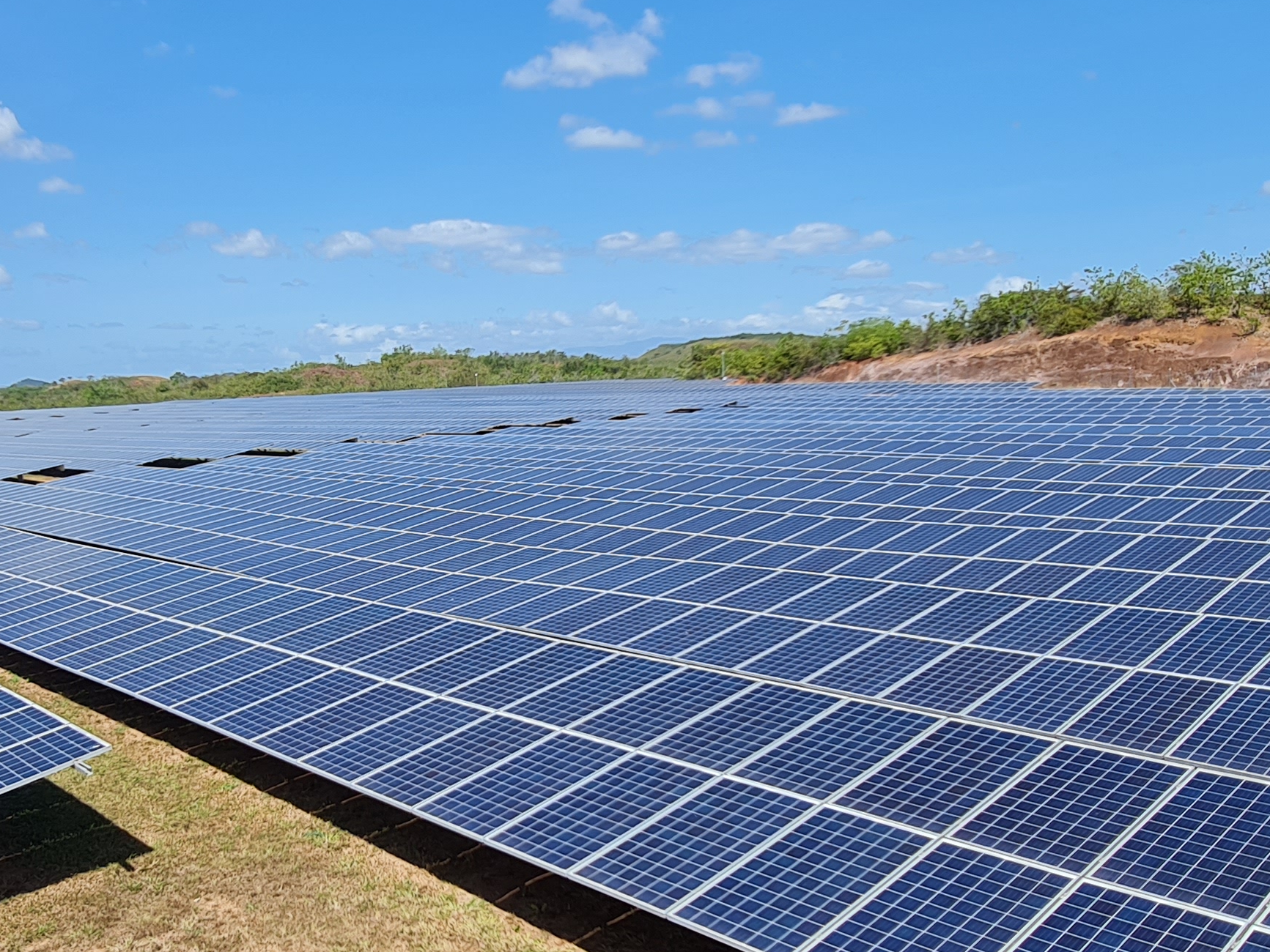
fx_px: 1101
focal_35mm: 30
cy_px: 537
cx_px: 455
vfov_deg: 46.7
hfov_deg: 59.0
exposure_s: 1/1864
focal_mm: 2.2
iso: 64
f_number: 2.2
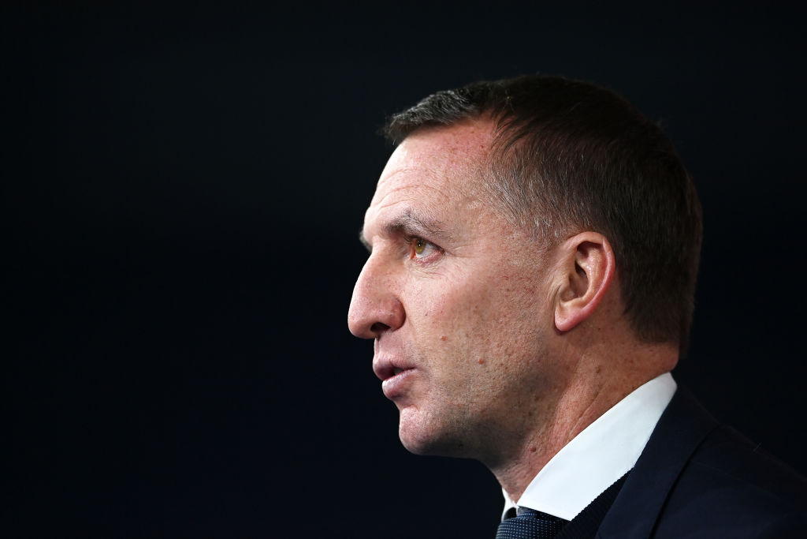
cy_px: 270
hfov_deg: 5.2
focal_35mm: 400
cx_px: 404
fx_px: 8967
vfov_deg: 3.4
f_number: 2.8
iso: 2000
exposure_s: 1/1600
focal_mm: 400
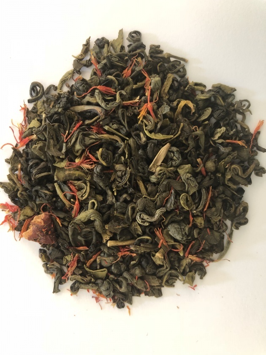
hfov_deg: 49.7
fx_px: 287
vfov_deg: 63.4
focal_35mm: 28
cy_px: 178
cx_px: 133
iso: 100
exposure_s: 1/12
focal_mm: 3.99
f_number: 1.8
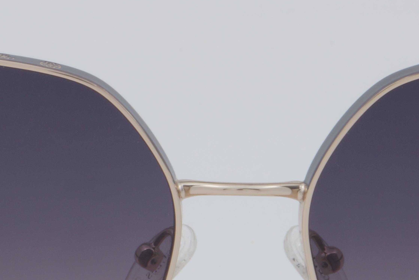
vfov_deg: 6.2
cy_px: 266
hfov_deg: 9.3
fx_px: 2576
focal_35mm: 221
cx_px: 235
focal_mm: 55
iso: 100
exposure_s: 1/4
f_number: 32
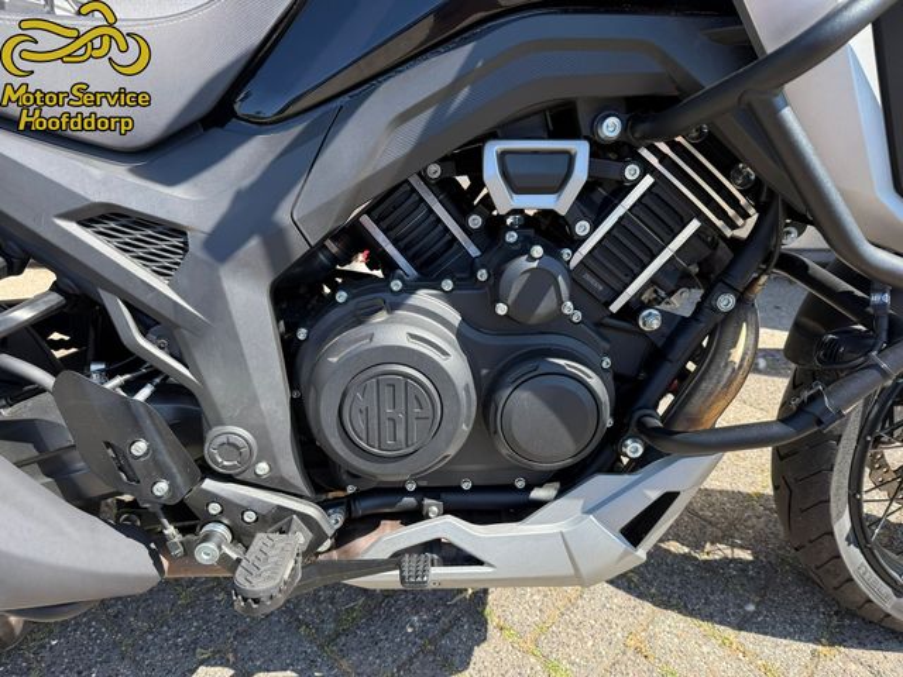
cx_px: 452
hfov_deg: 71.6
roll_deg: -1.2
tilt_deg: -32.2
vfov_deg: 56.8
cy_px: 338
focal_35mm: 24
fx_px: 626
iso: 100
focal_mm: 6.76
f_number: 1.78
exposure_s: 1/898
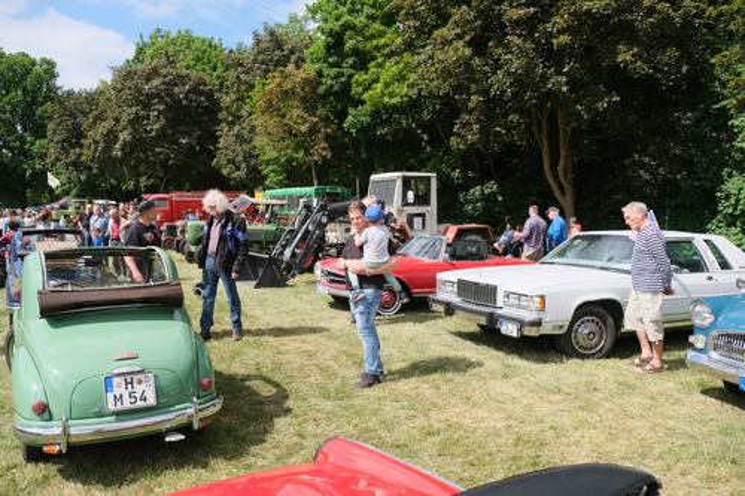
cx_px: 372
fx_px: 600
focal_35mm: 29
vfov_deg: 44.9
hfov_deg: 63.7
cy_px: 248
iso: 800
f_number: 5.6
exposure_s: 1/1600
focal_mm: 19
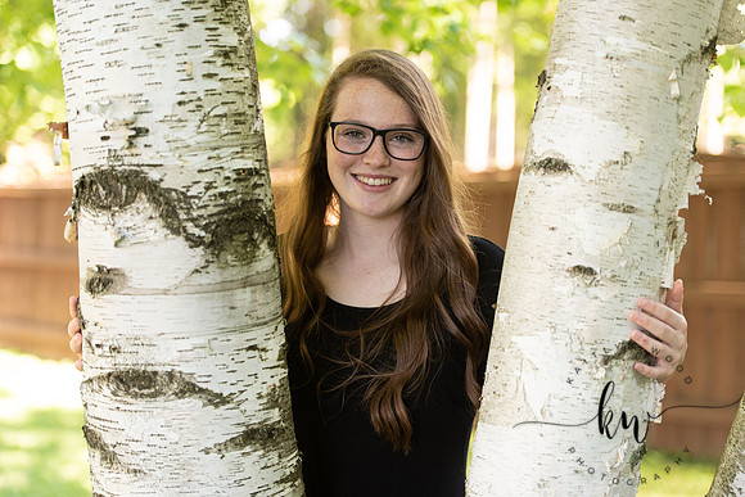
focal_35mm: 78
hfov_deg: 26.0
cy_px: 248
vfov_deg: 17.5
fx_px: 1614
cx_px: 372
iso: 400
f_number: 2.8
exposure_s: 1/200
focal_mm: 78
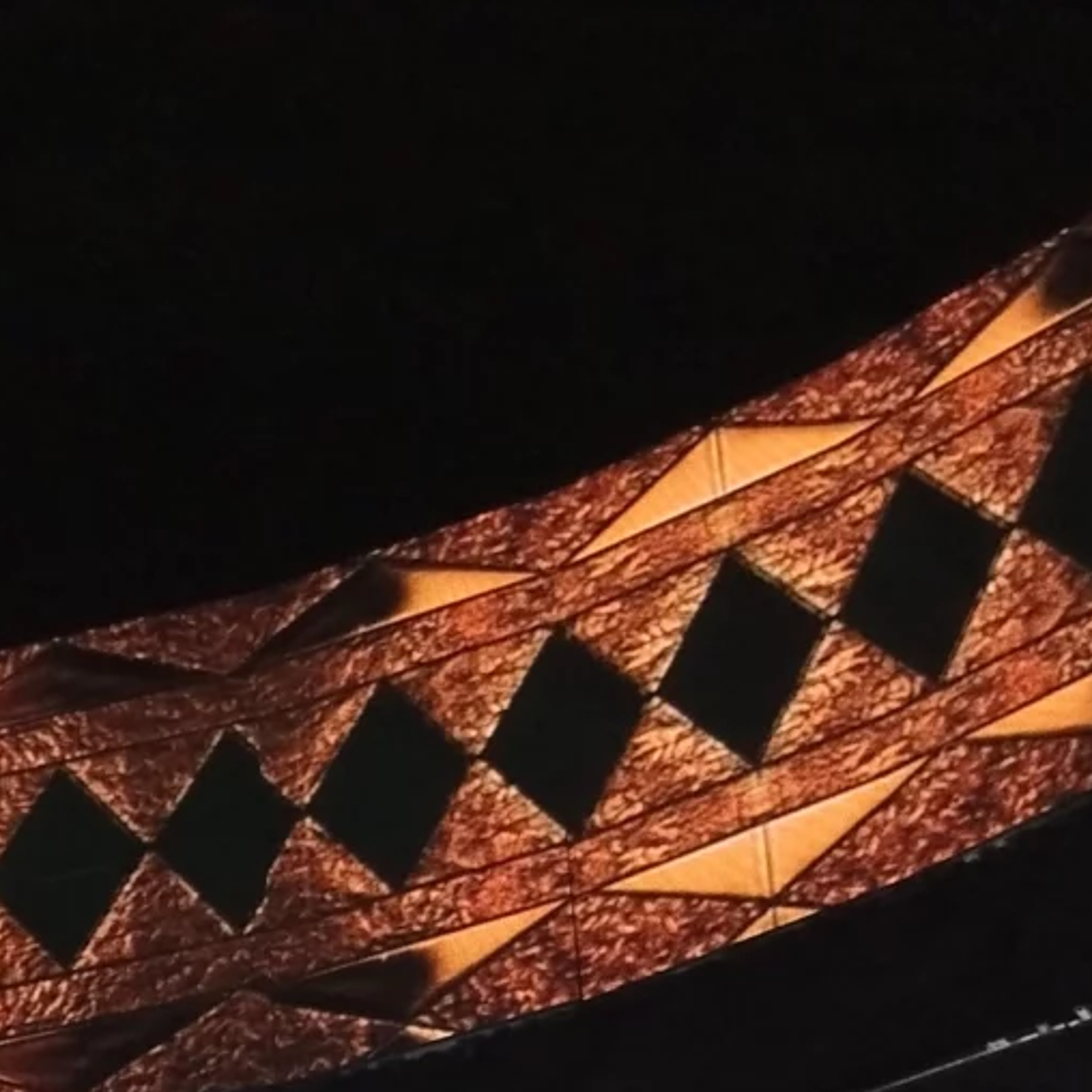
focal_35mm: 107
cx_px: -277
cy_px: 2059
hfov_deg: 15.6
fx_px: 3819
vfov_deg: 14.1
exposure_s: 1/120
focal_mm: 5.25
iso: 272
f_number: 1.75
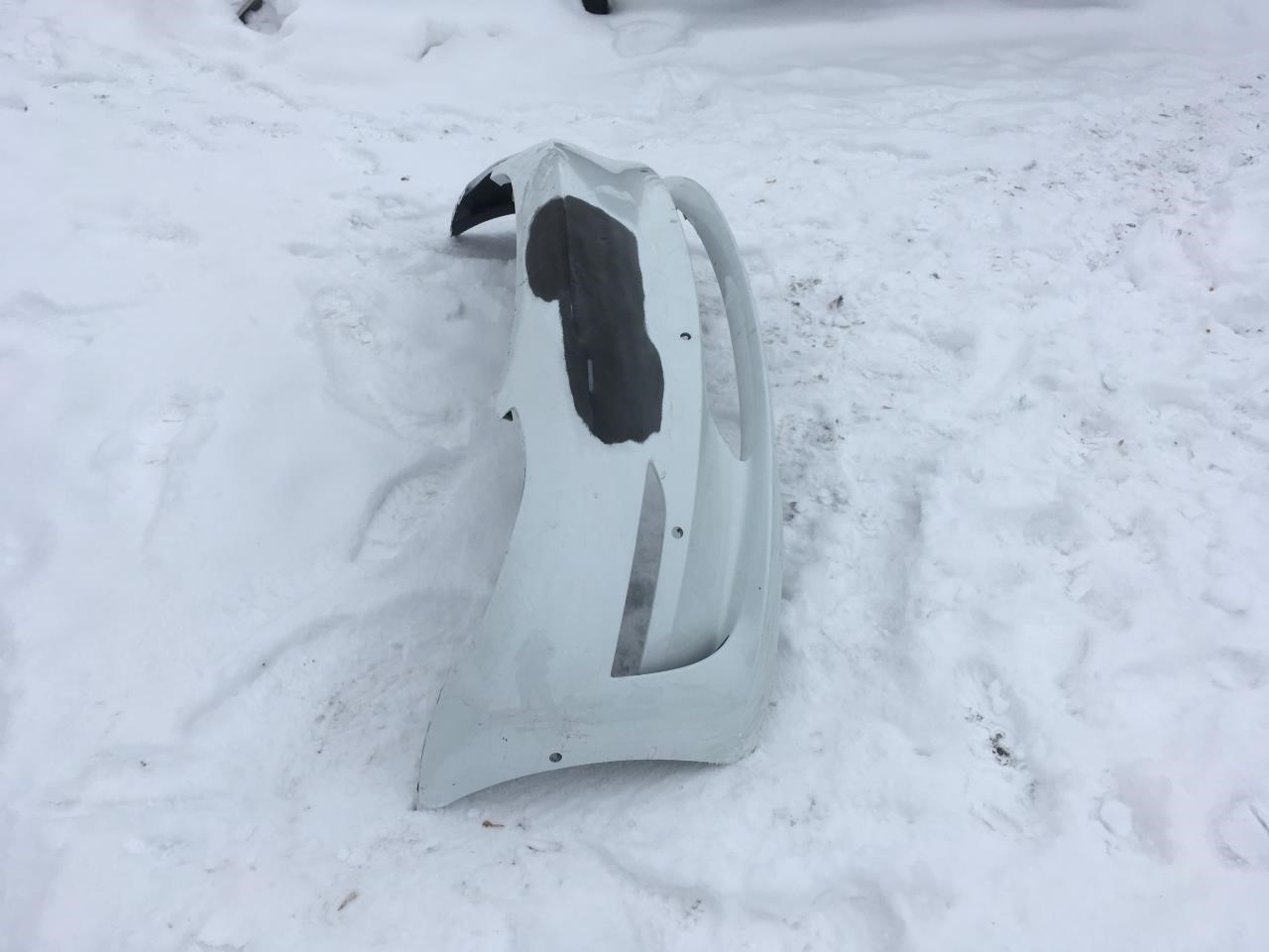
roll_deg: -3.0
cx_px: 634
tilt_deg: -39.2
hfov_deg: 61.7
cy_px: 476
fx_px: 1063
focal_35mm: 29
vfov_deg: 48.2
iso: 25
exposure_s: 1/2564
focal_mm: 4.15
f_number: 2.2
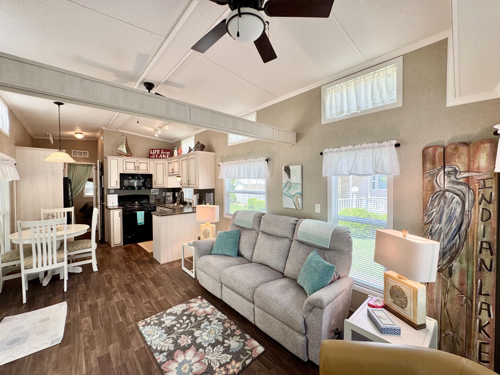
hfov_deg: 102.1
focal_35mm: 14
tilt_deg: -1.7
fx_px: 202
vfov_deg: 85.7
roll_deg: +0.1
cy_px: 188
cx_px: 250
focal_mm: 2.22
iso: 64
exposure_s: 1/120
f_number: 2.2
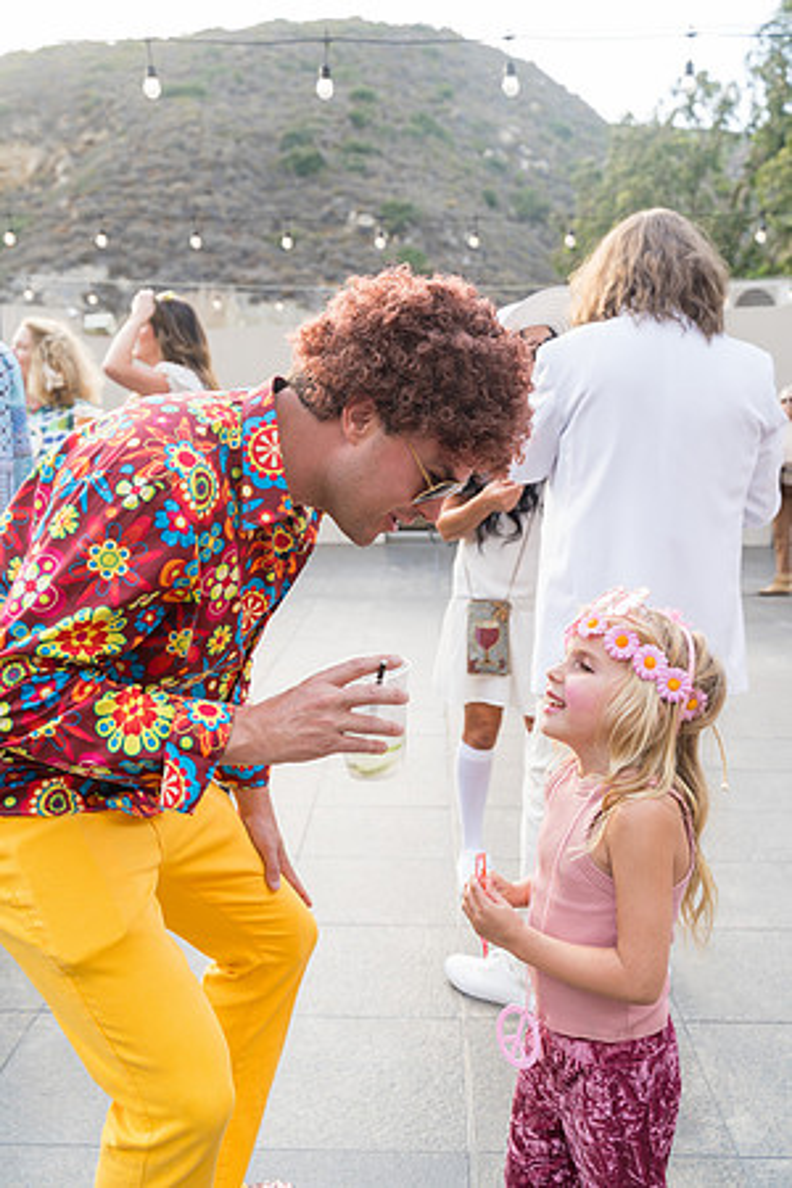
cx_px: 396
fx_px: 1122
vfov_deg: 55.8
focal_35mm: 34
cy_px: 594
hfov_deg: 38.9
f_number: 5
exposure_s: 1/200
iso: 320
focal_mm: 34
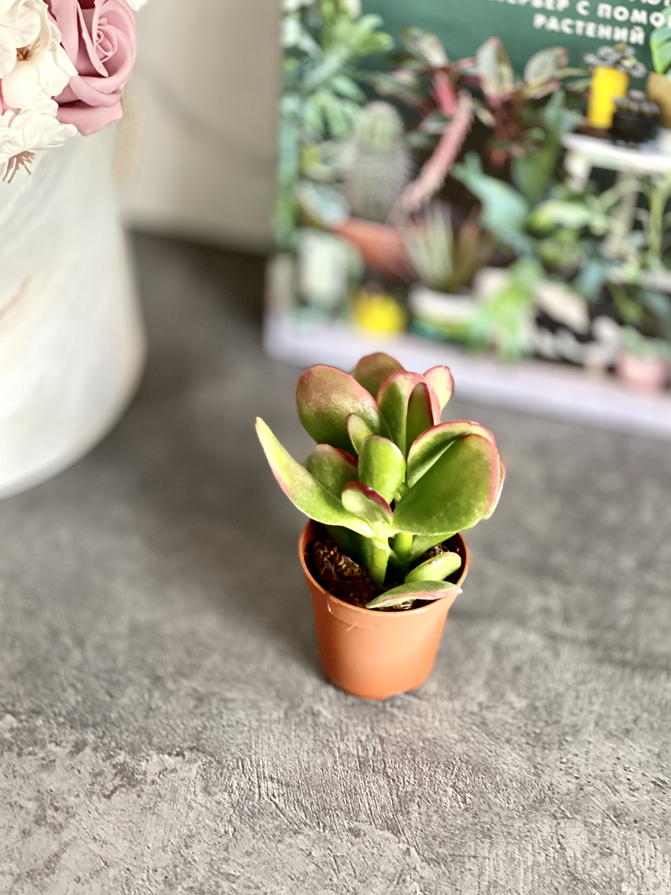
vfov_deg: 29.0
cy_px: 457
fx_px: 1731
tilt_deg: -44.0
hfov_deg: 21.9
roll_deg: +1.0
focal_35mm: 67
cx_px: 343
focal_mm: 7.5
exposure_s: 1/40
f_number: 2.2
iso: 320
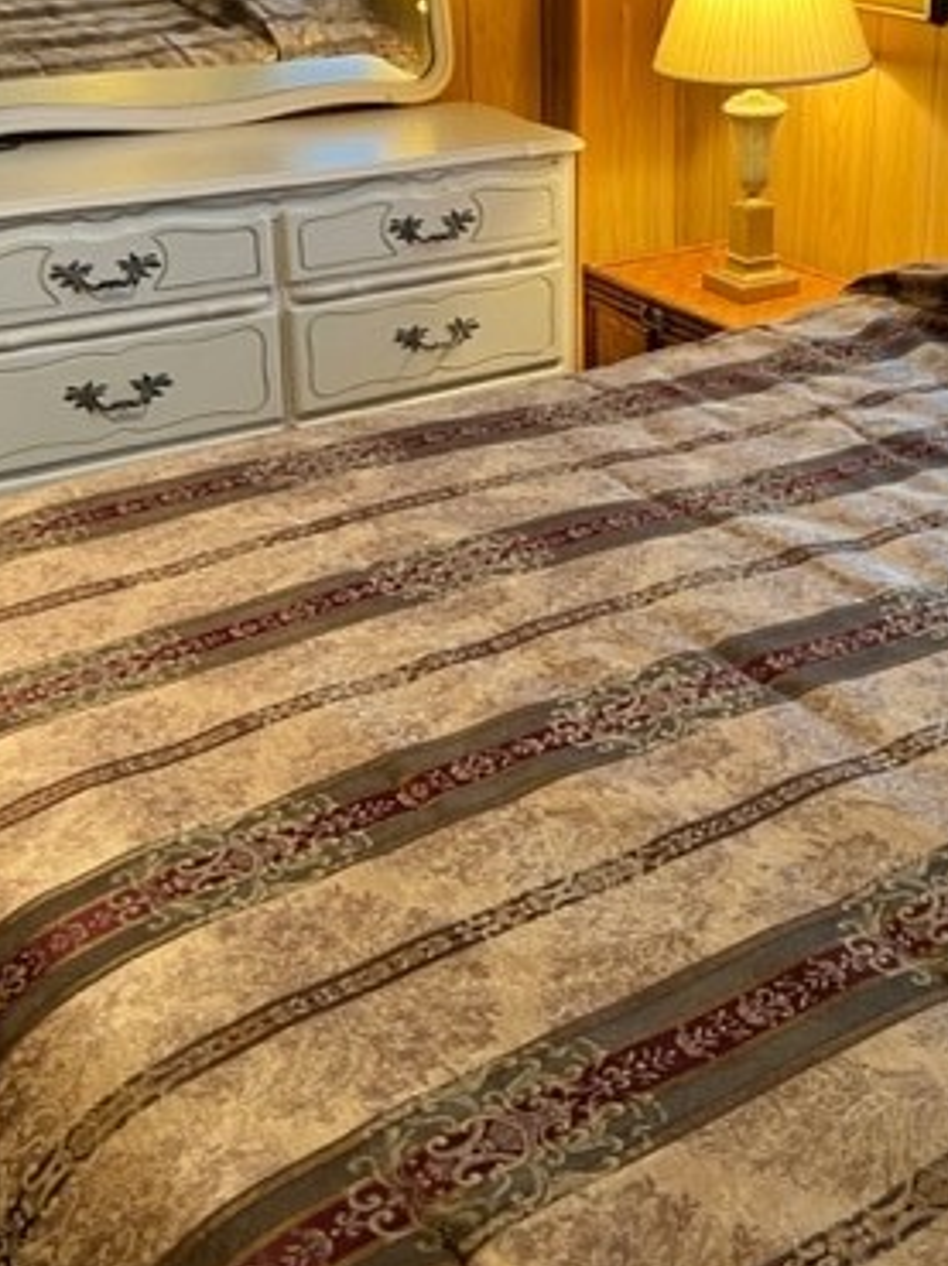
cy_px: 428
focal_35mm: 45
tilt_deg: -19.8
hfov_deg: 31.7
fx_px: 1645
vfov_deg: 41.6
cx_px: 674
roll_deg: -0.1
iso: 125
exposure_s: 1/60
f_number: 1.5
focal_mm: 5.7
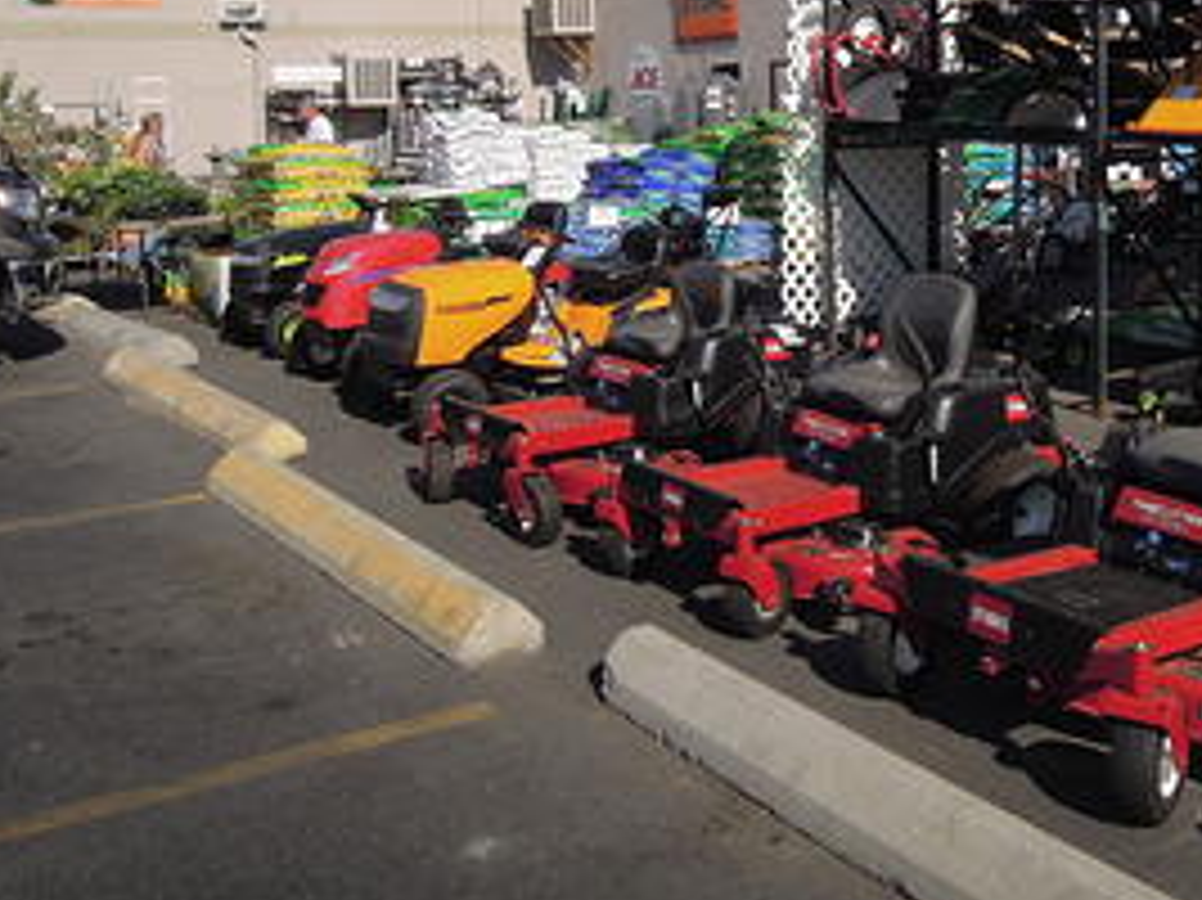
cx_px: 781
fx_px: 1458
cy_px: 140
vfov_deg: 33.0
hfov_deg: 44.3
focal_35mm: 42
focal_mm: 4.3
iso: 160
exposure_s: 1/1600
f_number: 4.5
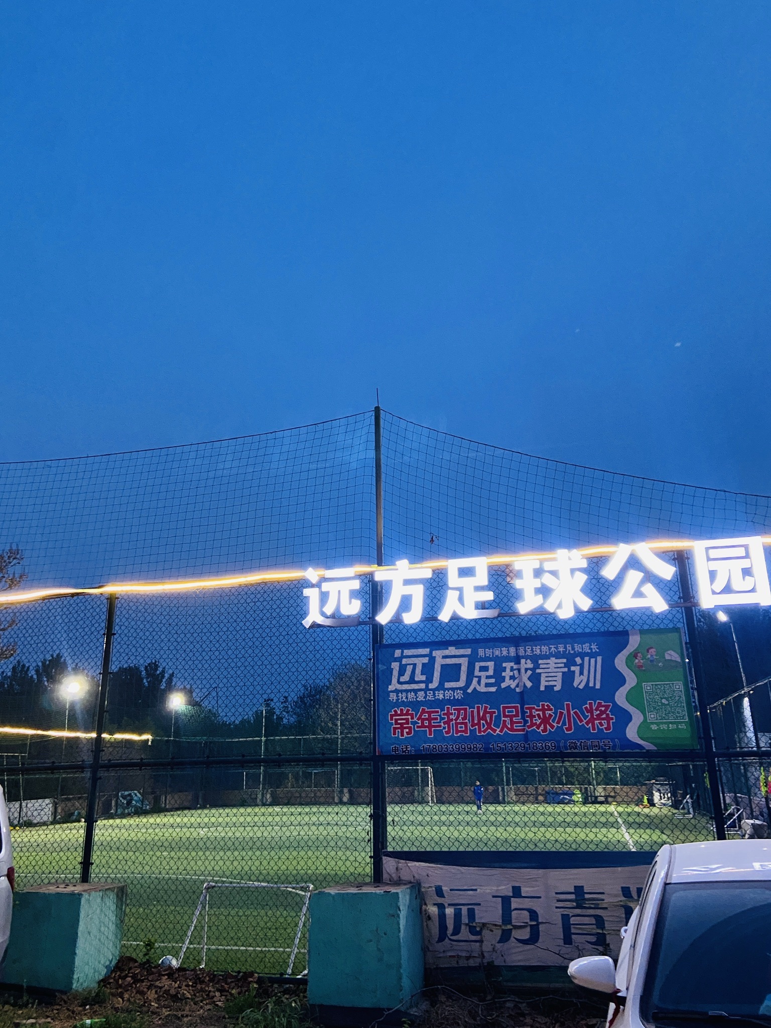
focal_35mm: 26
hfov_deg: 53.1
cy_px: 514
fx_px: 772
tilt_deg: +18.8
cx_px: 386
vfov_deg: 67.3
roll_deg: +0.2
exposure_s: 1/25
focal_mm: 4.25
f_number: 1.8
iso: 500
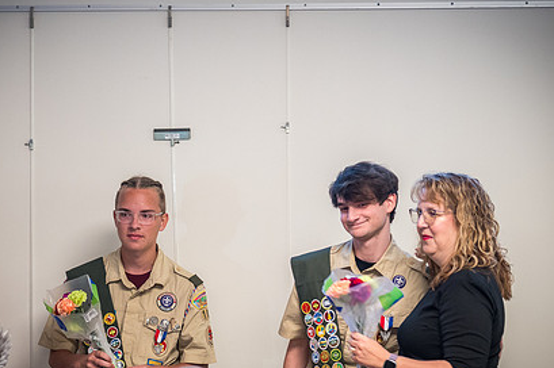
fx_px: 2445
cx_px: 233
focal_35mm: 159
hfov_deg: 12.9
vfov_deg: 8.6
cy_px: 223
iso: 3200
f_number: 4
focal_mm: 112
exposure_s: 1/125
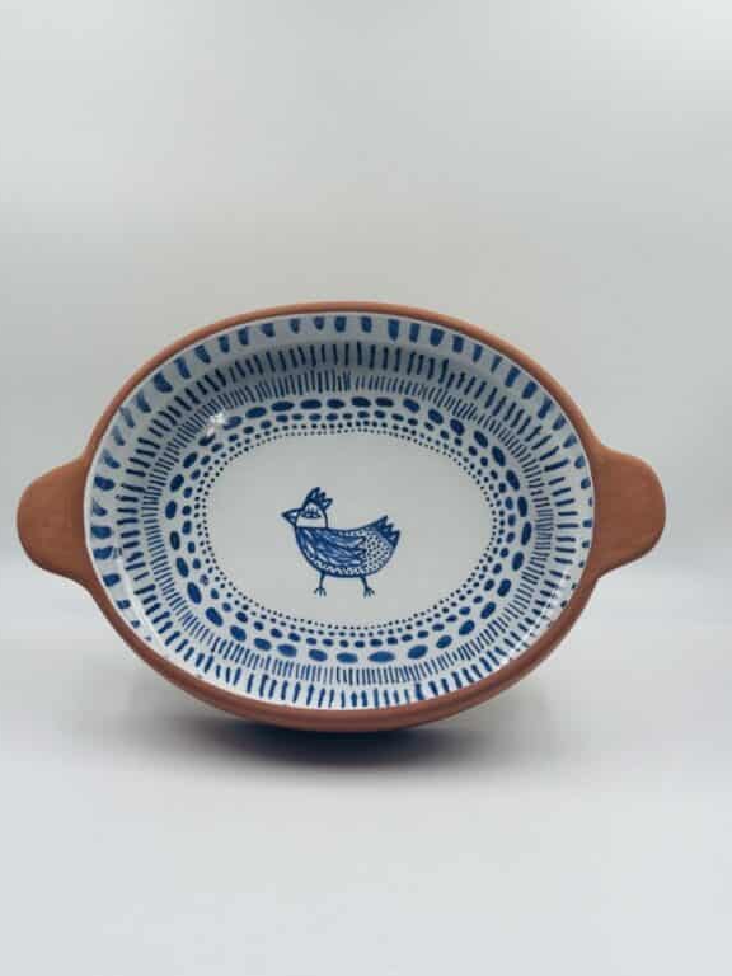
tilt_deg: -19.1
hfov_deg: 29.1
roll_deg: -2.5
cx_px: 352
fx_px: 1410
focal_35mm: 50
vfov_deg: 38.2
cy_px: 507
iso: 64
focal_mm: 6.86
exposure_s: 1/480
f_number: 1.78
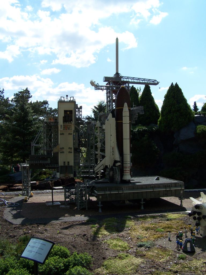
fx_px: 302
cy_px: 138
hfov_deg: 37.7
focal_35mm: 38
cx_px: 103
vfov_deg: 49.0
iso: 80
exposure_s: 1/1000
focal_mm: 6.3
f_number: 4
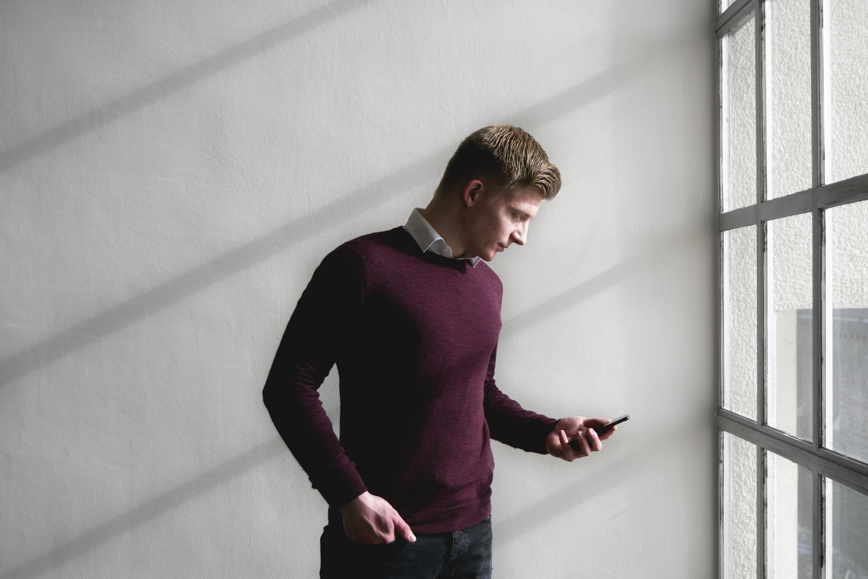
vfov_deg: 25.8
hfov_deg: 37.9
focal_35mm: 52
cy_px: 290
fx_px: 1266
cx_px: 434
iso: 100
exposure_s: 1/400
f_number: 4.5
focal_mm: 35
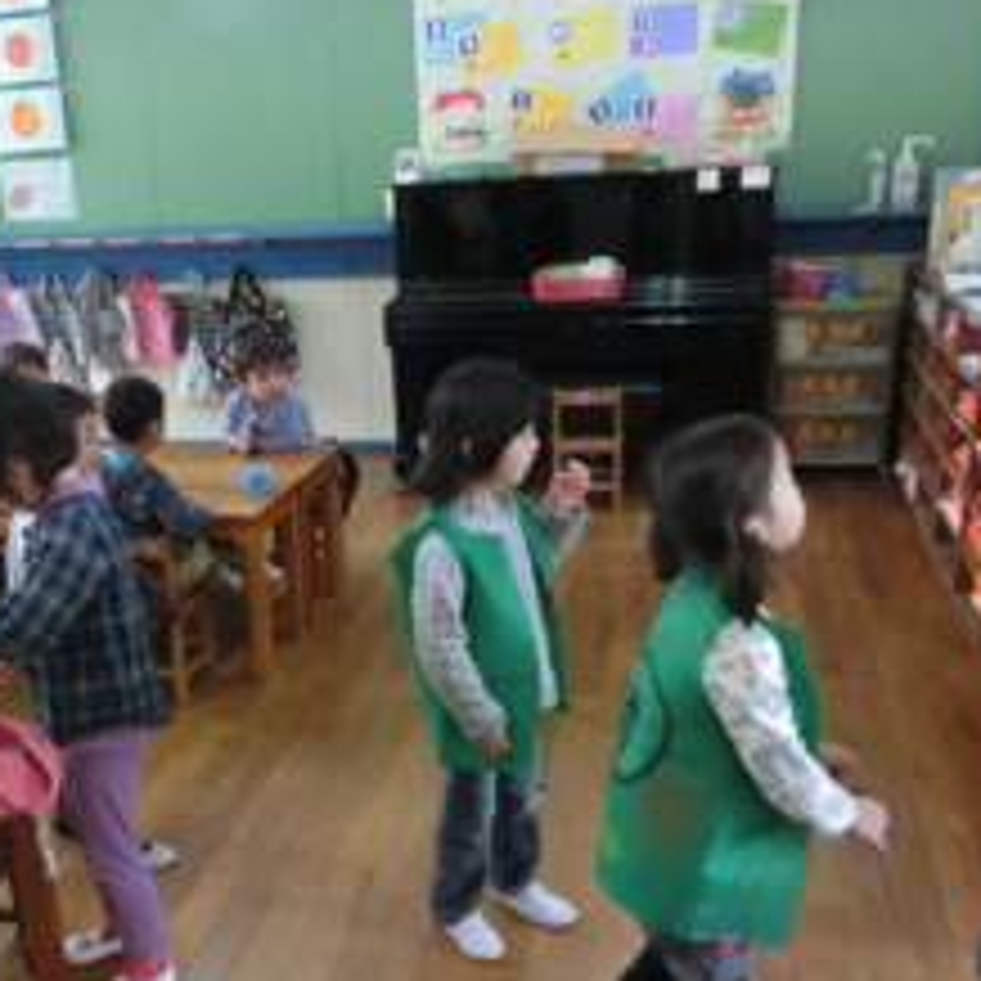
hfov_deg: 42.3
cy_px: 626
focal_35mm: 39
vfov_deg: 42.4
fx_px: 1250
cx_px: 338
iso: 800
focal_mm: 4.24
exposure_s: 1/250
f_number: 3
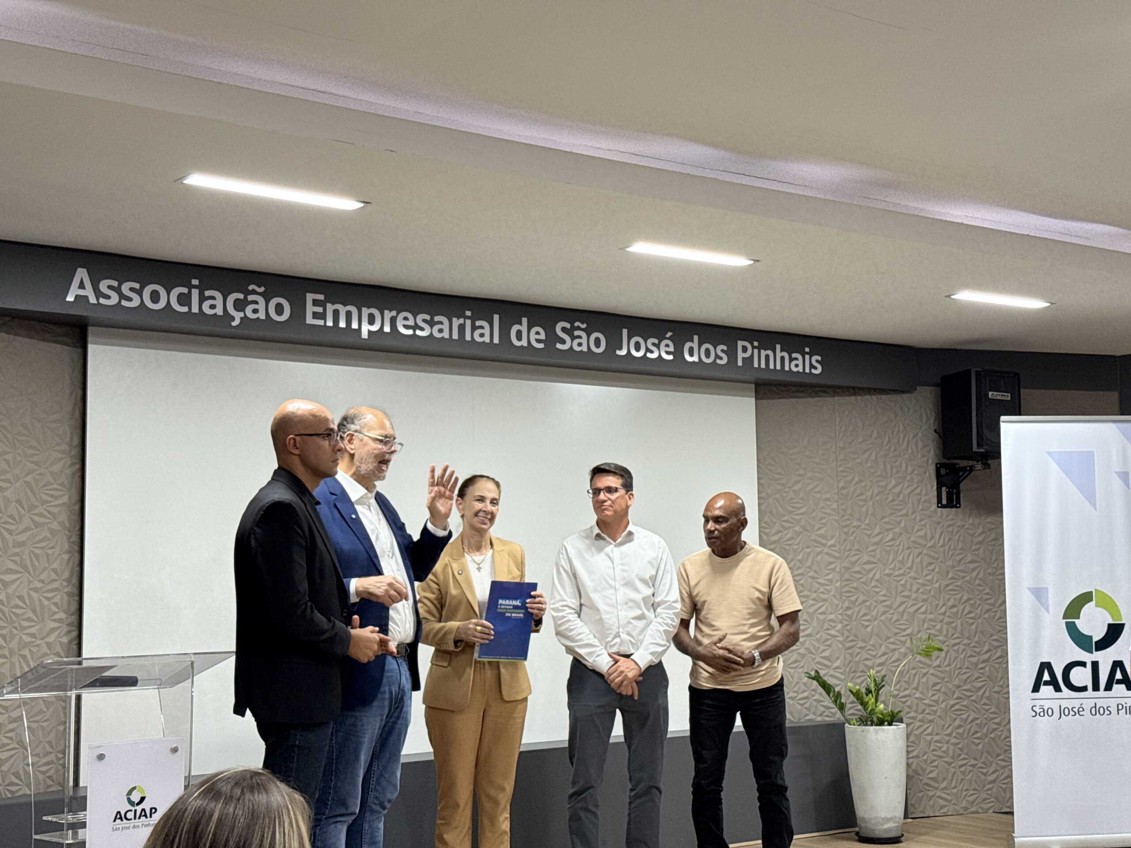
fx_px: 1568
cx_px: 566
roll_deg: +1.0
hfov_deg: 39.7
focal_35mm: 48
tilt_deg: +5.6
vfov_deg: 30.3
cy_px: 424
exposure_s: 1/60
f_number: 1.78
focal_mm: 6.76
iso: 80
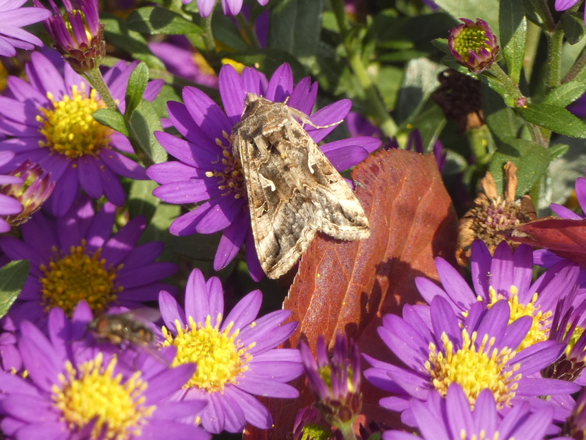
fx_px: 5740
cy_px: 220
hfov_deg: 5.8
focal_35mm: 339
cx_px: 293
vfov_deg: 4.4
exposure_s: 1/80
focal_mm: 60.8
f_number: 5.6
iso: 100
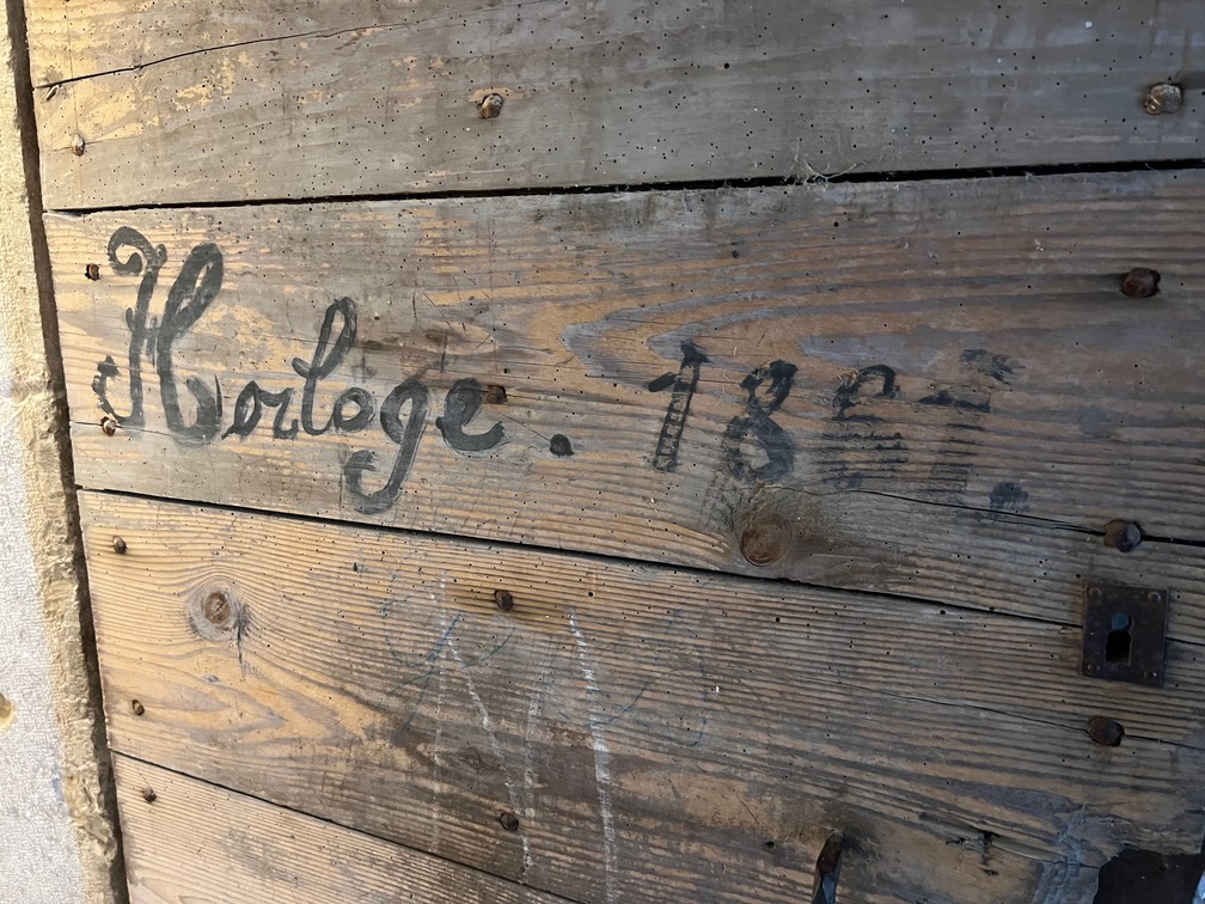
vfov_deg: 53.1
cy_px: 452
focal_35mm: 26
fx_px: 905
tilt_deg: -10.7
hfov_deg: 67.3
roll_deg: +0.8
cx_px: 602
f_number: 1.5
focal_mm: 5.7
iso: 500
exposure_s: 1/40
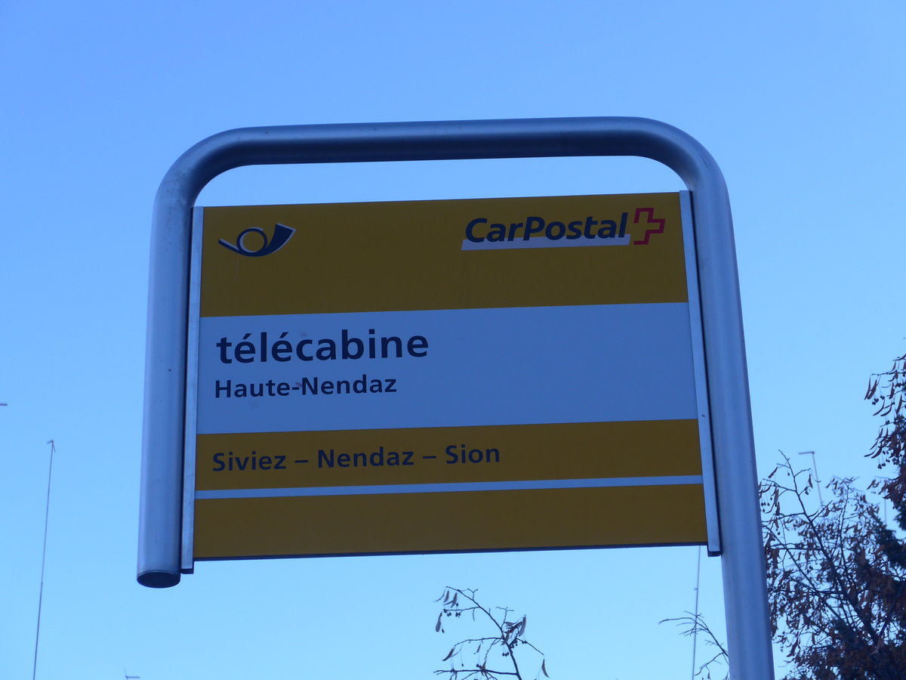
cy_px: 340
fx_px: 2356
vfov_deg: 16.4
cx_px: 453
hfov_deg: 21.8
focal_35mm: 90
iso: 80
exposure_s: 1/200
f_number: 4.6
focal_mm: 18
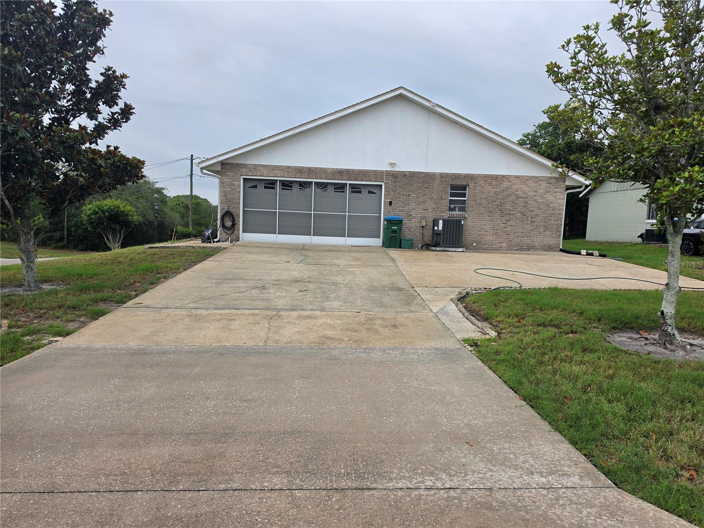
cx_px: 352
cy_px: 264
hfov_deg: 73.9
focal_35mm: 23
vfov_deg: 58.9
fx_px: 468
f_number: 1.4
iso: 25
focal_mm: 6.5
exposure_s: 1/359
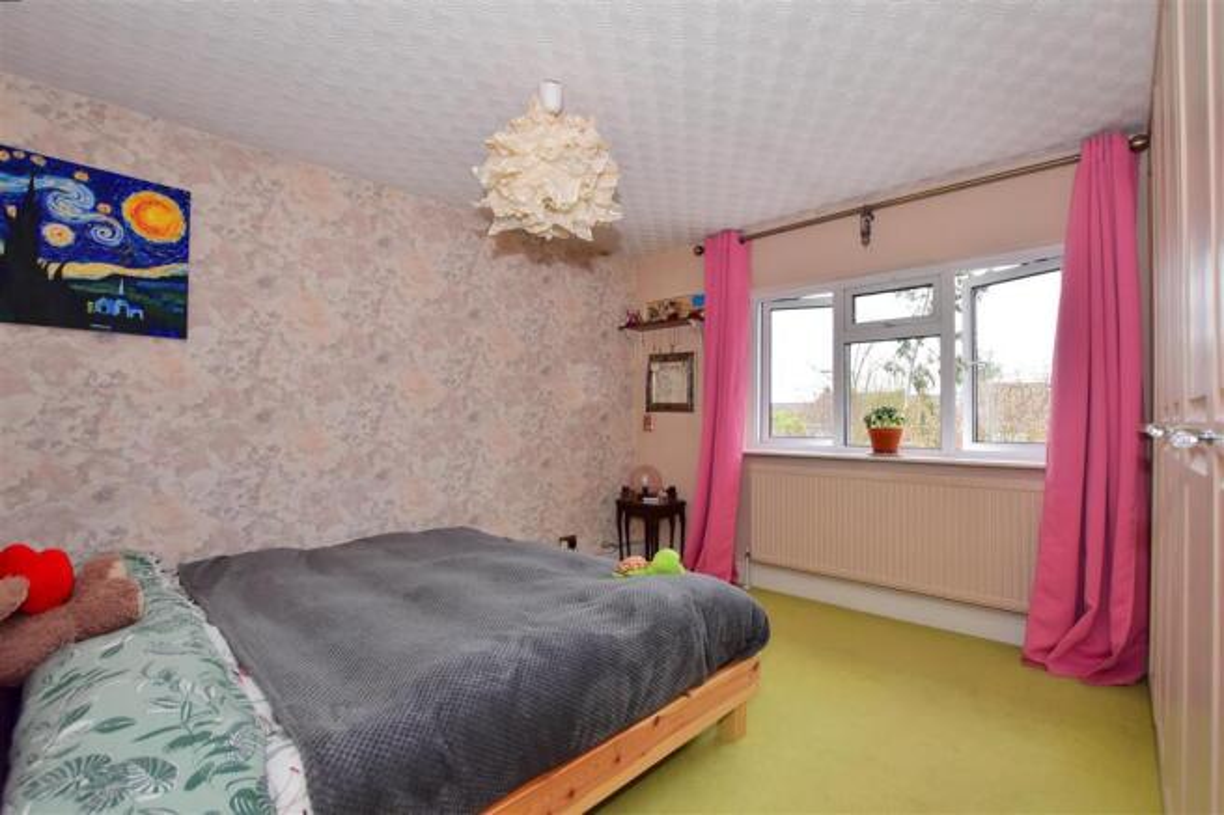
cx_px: 612
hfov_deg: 100.4
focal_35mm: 15
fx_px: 510
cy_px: 408
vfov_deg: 77.3
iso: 400
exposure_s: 1/100
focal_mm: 10
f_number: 7.1
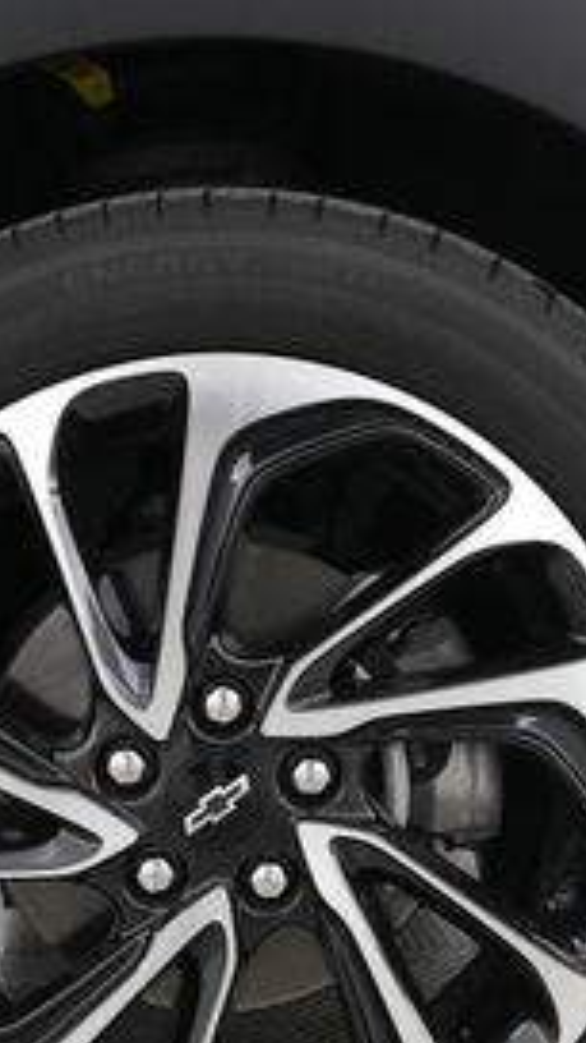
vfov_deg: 32.2
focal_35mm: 64
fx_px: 1768
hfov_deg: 18.8
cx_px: 260
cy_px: 782
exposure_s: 1/125
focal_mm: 26
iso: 6400
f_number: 4.5
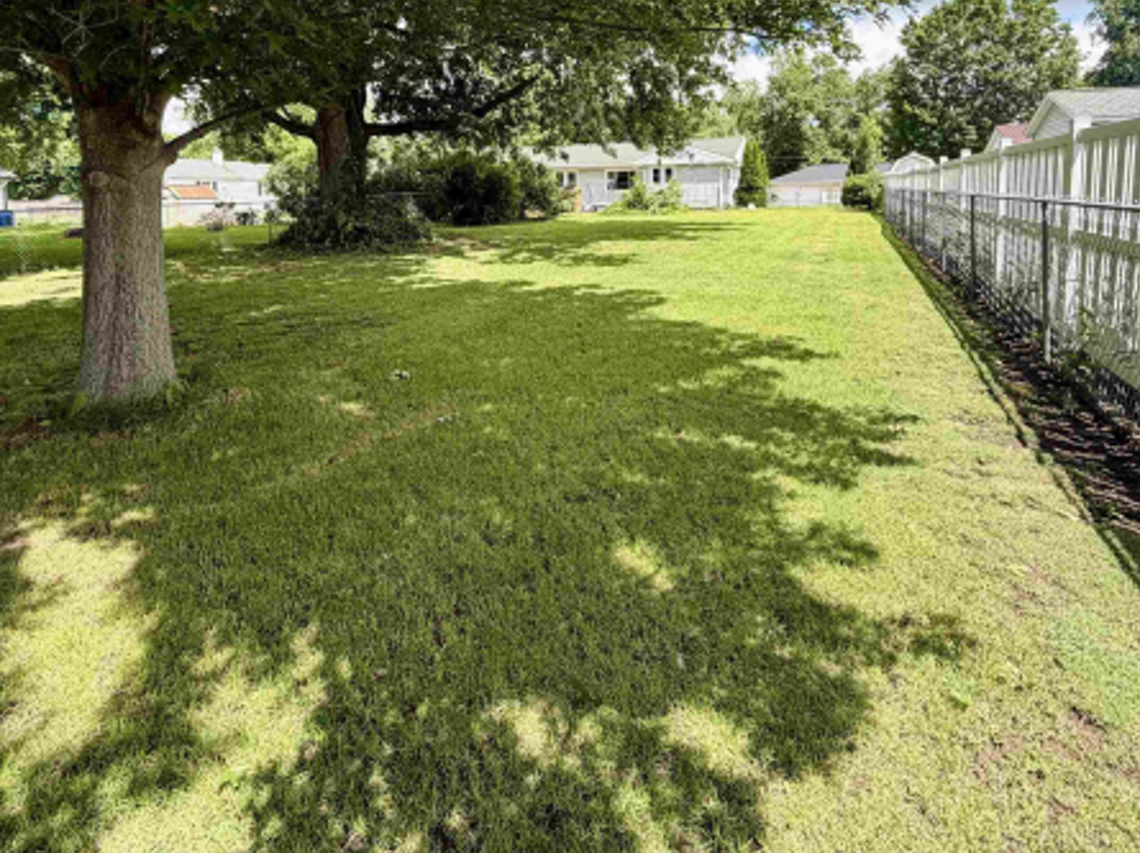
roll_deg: +0.9
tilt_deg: -1.6
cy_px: 218
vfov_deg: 60.1
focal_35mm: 21
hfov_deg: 79.0
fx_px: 691
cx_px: 560
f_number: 2.2
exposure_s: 1/502
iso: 40
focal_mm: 2.22
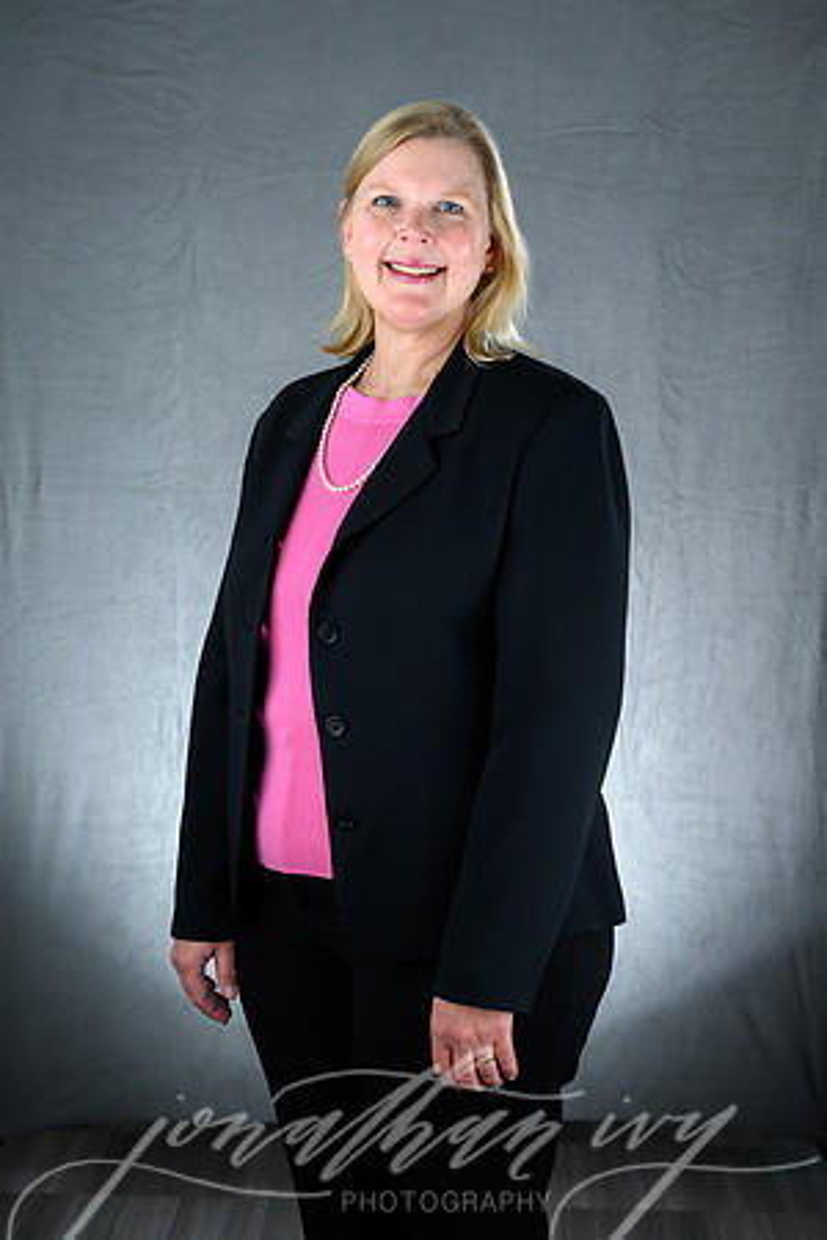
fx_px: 2102
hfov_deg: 22.3
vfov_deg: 32.9
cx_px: 414
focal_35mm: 61
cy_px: 620
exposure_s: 1/200
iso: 100
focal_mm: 61
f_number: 7.1
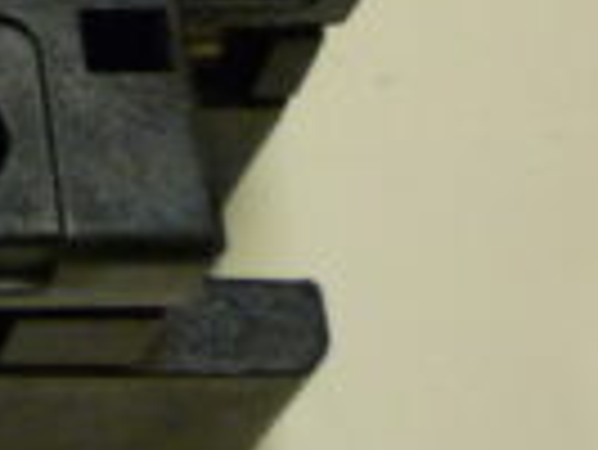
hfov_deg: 13.7
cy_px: -108
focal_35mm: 131
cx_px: -427
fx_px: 2265
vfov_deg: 11.1
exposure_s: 1/25
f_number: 3.3
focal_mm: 5.2
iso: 400
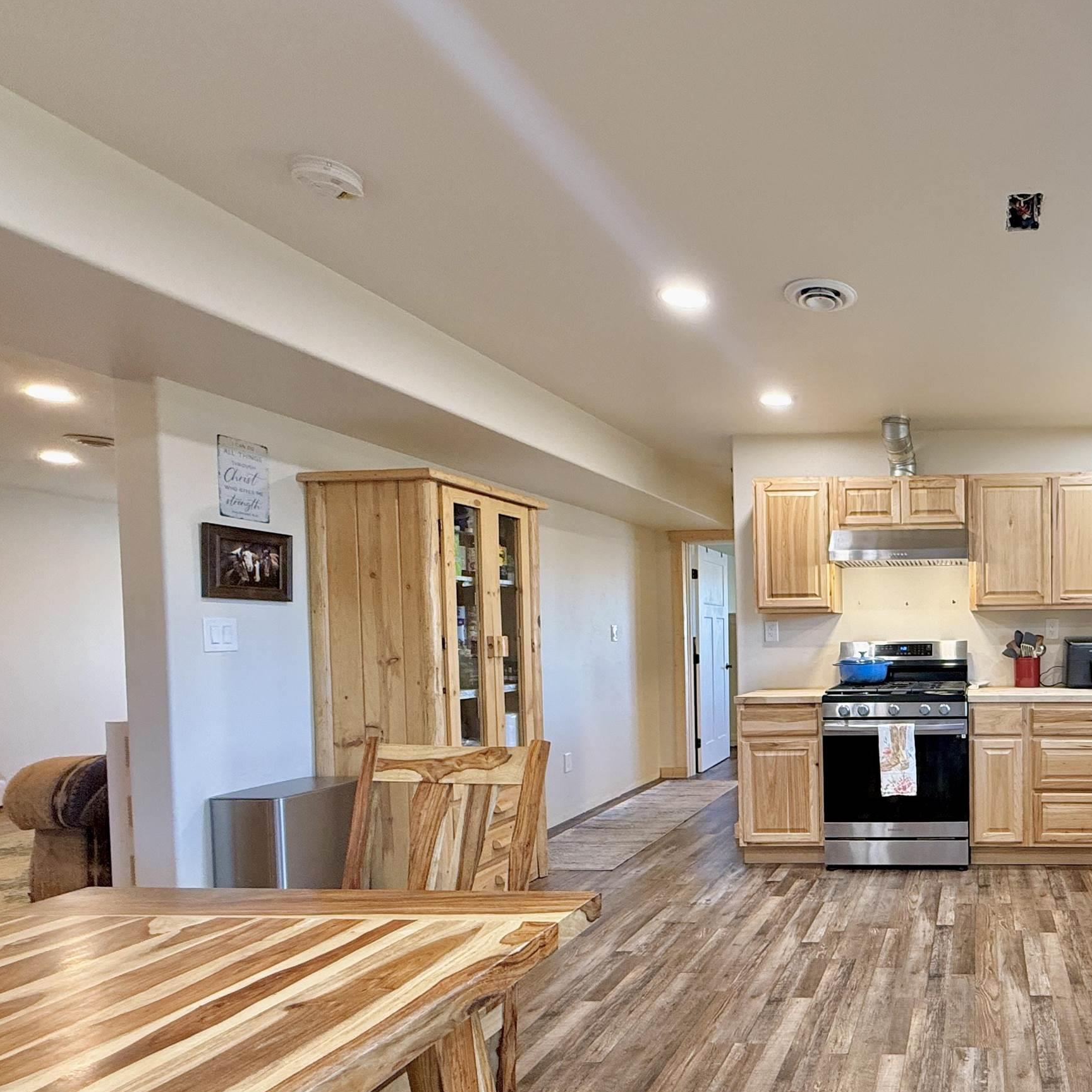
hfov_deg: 60.7
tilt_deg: -2.7
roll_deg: +0.3
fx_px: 785
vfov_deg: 68.9
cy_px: 655
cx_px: 949
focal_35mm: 22
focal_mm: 2.22
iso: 200
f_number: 2.2
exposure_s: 1/60
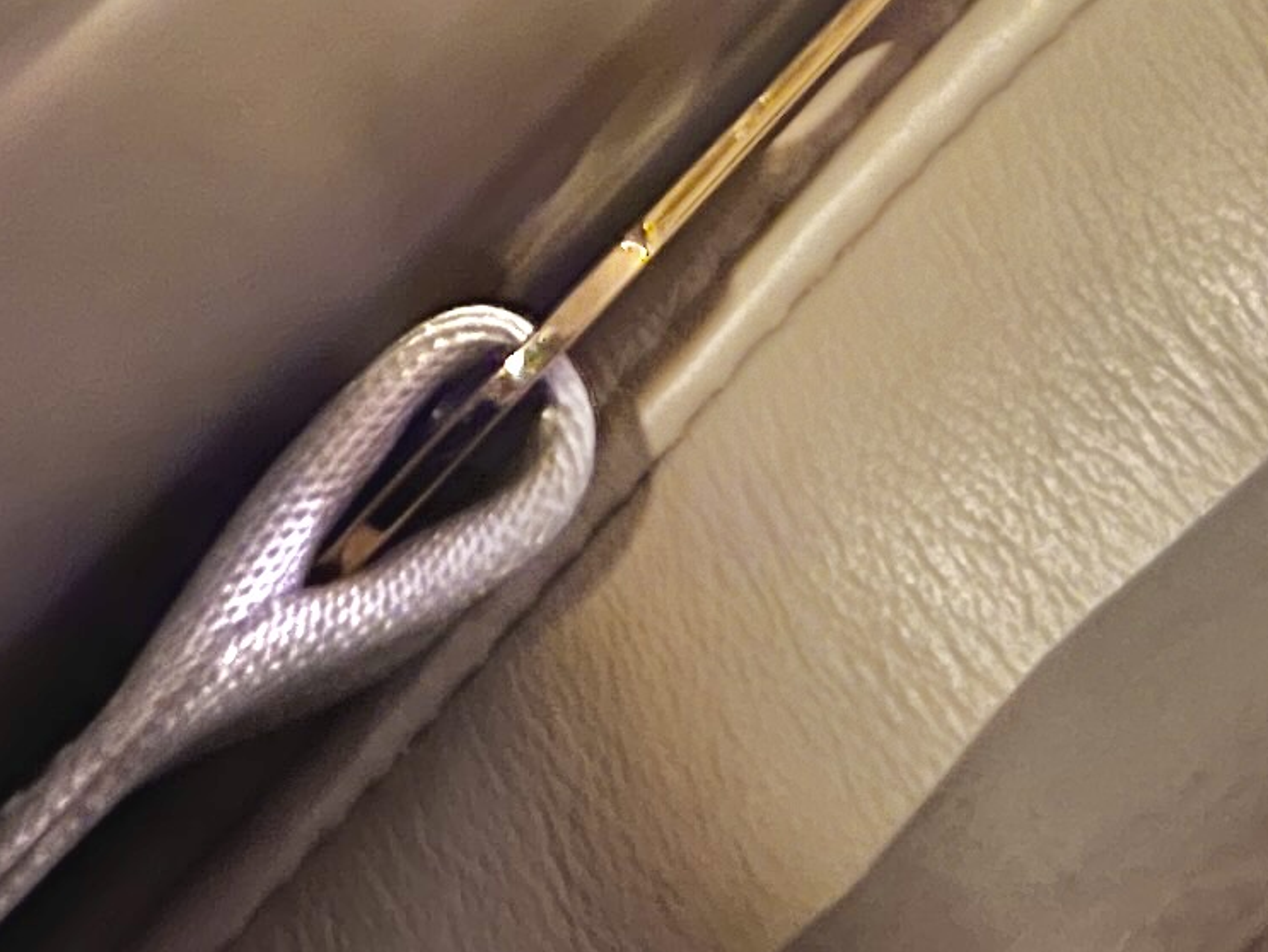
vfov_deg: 9.4
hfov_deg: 13.8
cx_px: 65
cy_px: -1300
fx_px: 5167
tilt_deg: -56.6
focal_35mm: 141
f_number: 1.5
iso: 640
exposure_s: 1/29
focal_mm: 5.7
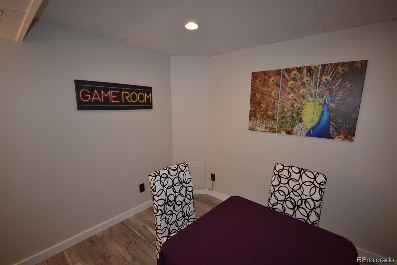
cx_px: 198
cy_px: 132
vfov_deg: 77.3
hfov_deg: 100.4
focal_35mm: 15
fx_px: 165
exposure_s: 1/60
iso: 400
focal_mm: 10
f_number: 4
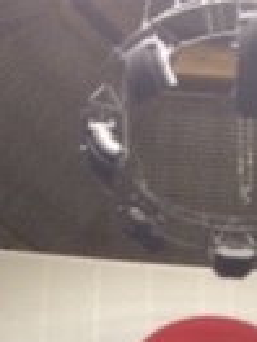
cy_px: 661
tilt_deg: +24.8
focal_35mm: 141
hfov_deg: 10.5
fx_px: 1396
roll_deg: +2.2
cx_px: 205
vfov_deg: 12.5
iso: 320
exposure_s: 1/15
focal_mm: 4.15
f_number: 2.2
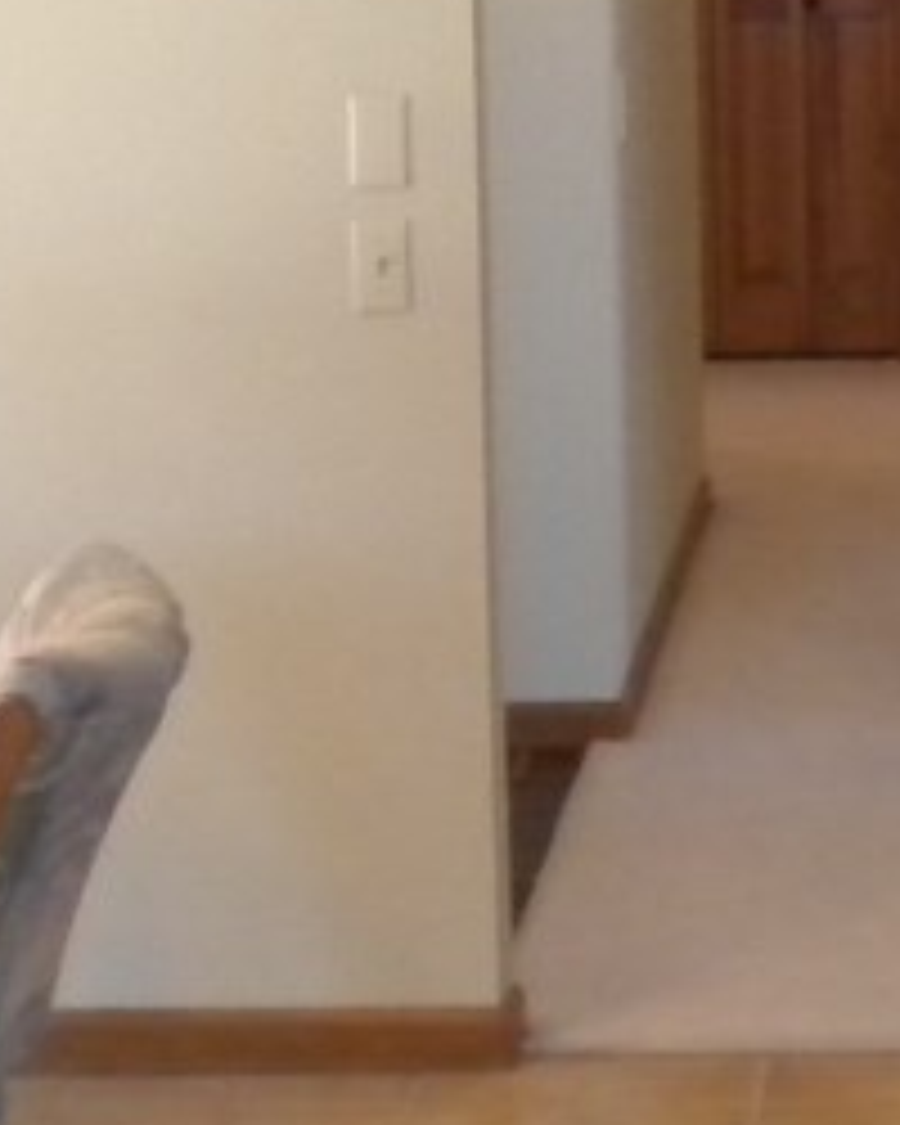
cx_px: 945
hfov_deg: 10.9
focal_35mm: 140
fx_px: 4661
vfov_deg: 13.7
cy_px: 292
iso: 400
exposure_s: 1/54.3
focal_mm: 6.3
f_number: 3.1
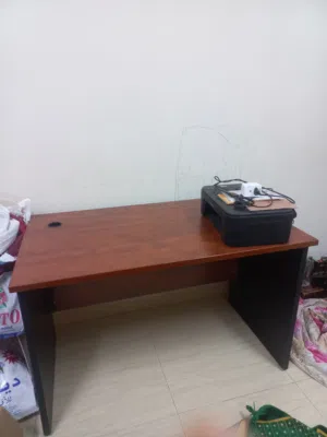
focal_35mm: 25
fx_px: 315
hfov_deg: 54.9
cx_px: 164
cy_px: 218
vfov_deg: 69.4
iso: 200
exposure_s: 1/33.3
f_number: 1.8
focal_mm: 4.6
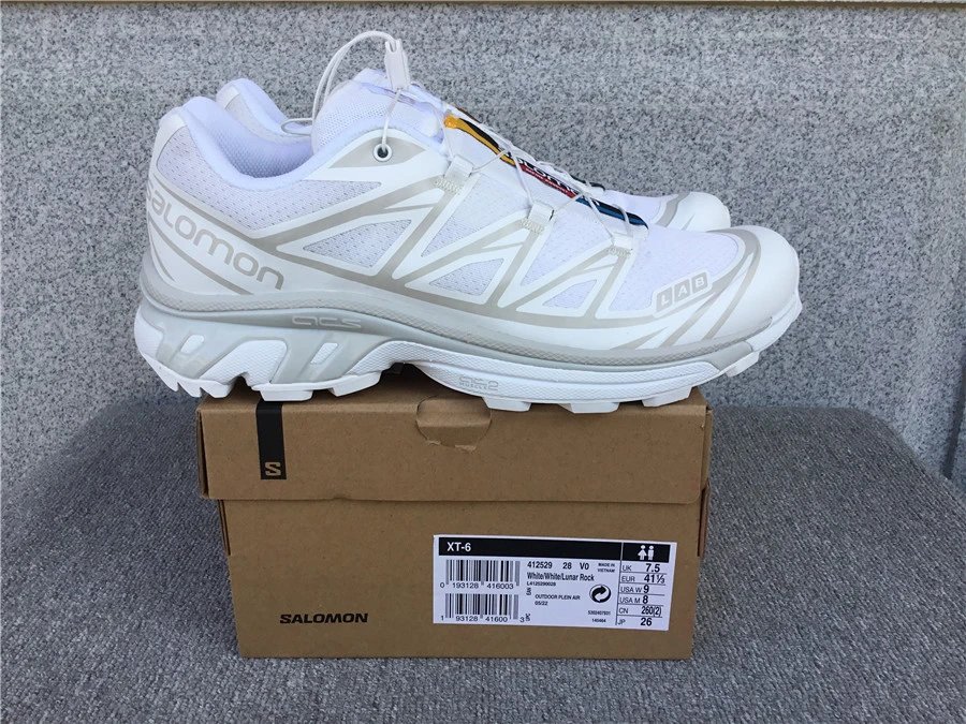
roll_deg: +0.2
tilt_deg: -19.9
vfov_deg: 45.4
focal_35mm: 31
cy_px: 362
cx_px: 483
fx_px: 865
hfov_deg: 58.4
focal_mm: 3.3
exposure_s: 1/364
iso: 25
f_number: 2.4
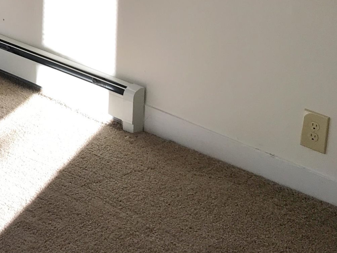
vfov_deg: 15.3
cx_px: -157
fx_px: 867
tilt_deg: -6.4
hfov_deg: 19.4
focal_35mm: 89
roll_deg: -0.5
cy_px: -128
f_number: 2.2
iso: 25
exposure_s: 1/155
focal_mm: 4.15
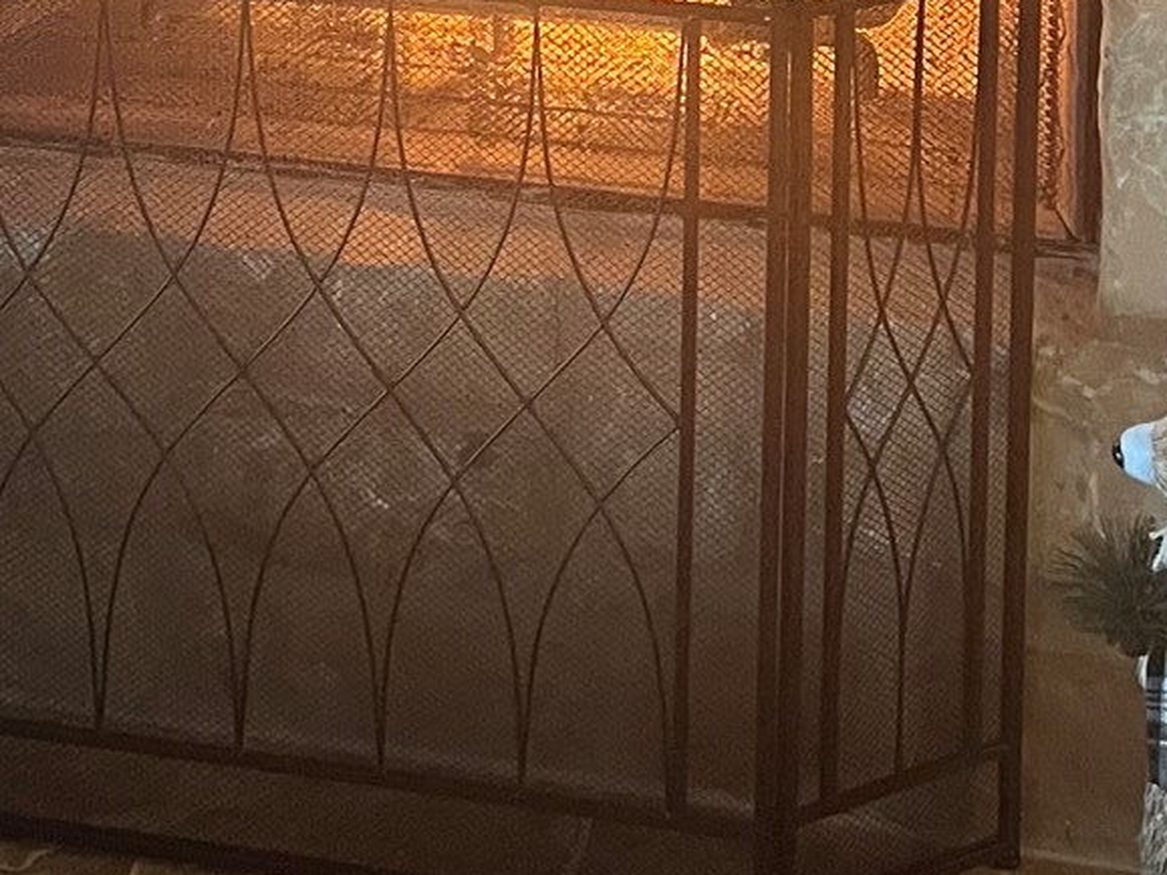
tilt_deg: -6.4
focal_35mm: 92
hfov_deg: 21.3
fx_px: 3101
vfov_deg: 14.1
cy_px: -730
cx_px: 451
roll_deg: +0.0
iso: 500
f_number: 1.5
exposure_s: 1/40
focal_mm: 5.7
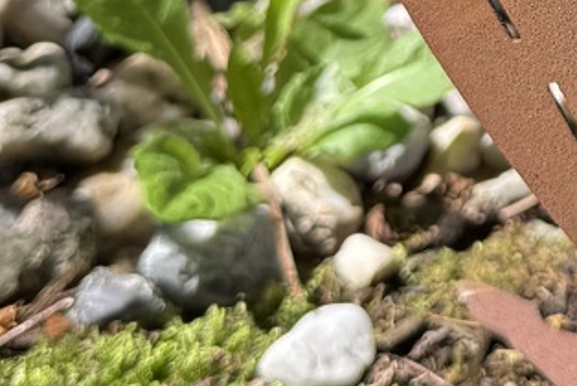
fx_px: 2037
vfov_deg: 10.2
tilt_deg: -25.2
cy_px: -329
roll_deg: -4.5
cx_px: 763
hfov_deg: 15.3
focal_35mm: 127
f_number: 1.78
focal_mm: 6.76
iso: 80
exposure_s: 1/1238
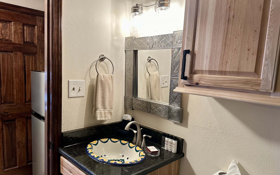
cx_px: 138
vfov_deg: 47.5
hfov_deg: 70.4
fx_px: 198
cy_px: 100
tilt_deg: -7.6
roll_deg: -3.6
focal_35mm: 26
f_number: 1.78
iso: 160
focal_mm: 6.86
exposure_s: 1/60
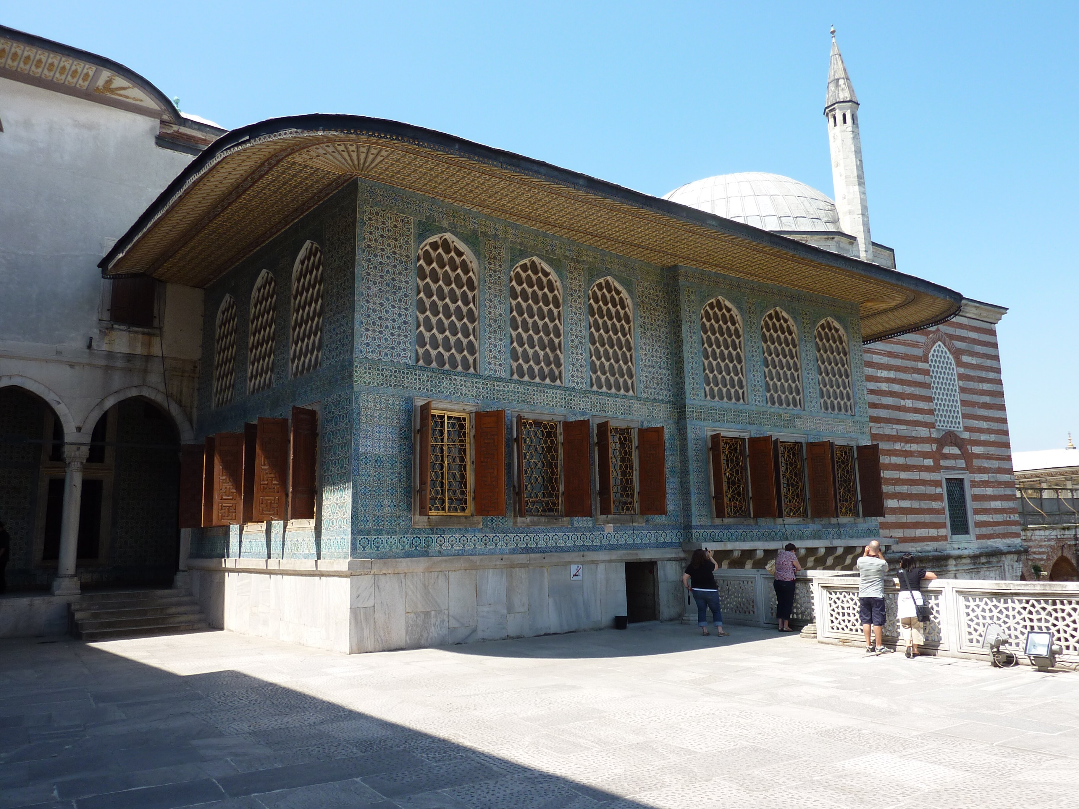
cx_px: 540
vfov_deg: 54.9
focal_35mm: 25
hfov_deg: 69.4
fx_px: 779
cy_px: 404
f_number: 4
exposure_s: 1/400
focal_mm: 4.1
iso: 80
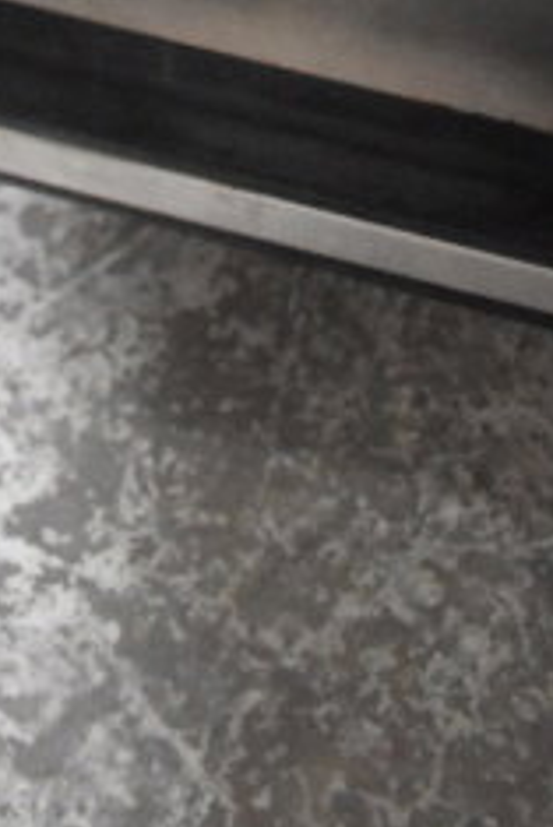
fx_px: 2416
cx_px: -74
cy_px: -730
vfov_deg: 16.0
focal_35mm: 105
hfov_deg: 12.8
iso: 6400
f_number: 4
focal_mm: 18
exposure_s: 1/60
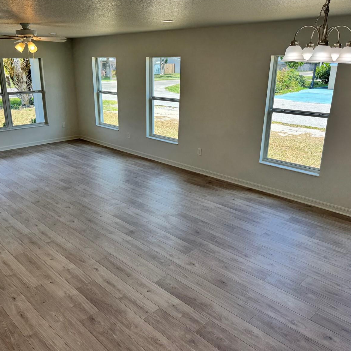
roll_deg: -0.2
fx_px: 333
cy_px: 176
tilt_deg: -18.7
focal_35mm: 29
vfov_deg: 55.6
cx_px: 147
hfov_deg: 55.4
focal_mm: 6.76
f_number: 1.78
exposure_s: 1/445
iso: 80
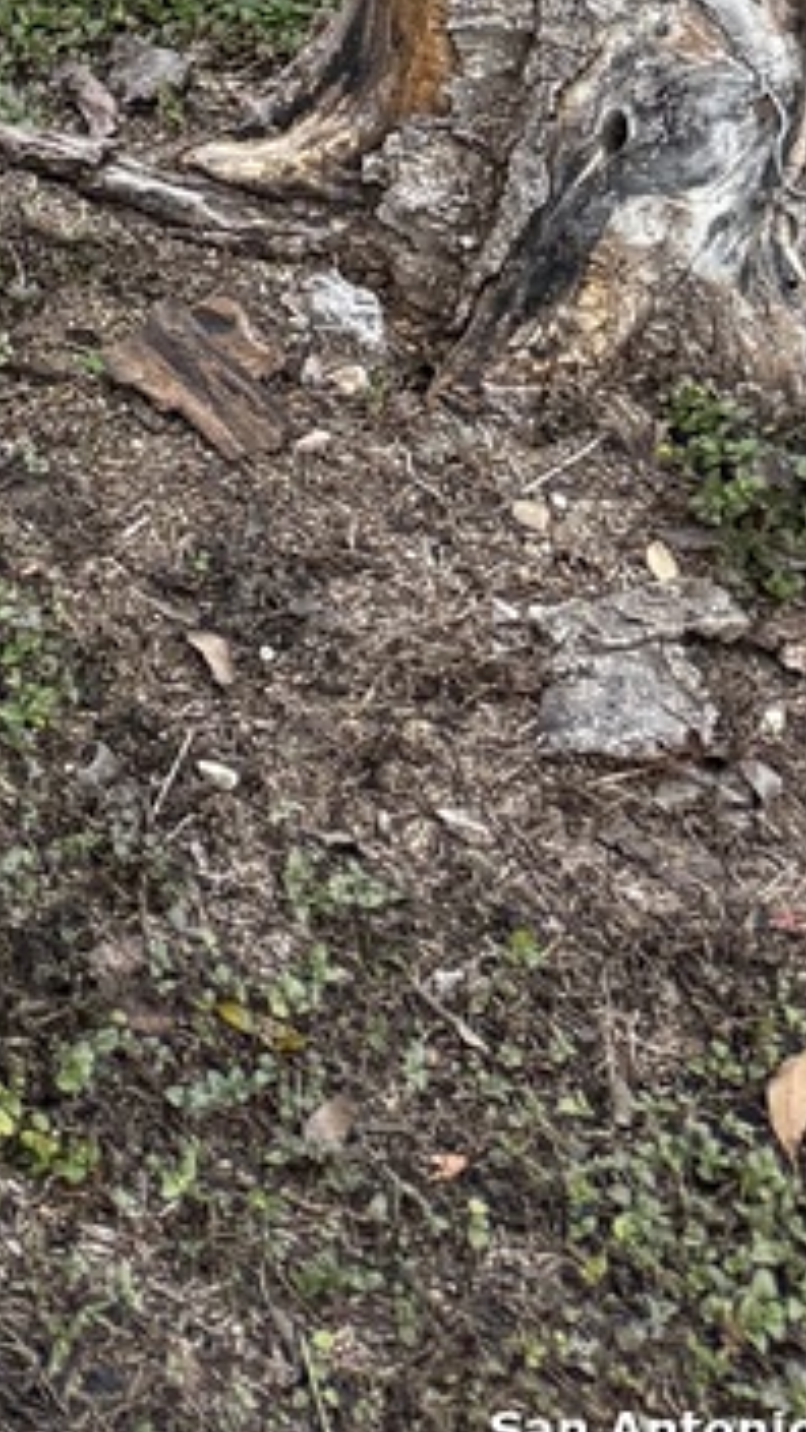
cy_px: -1465
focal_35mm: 107
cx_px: -826
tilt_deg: -9.7
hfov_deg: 10.4
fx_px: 4065
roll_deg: +3.0
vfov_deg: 15.7
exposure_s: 1/1464
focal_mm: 6.76
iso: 100
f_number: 1.78
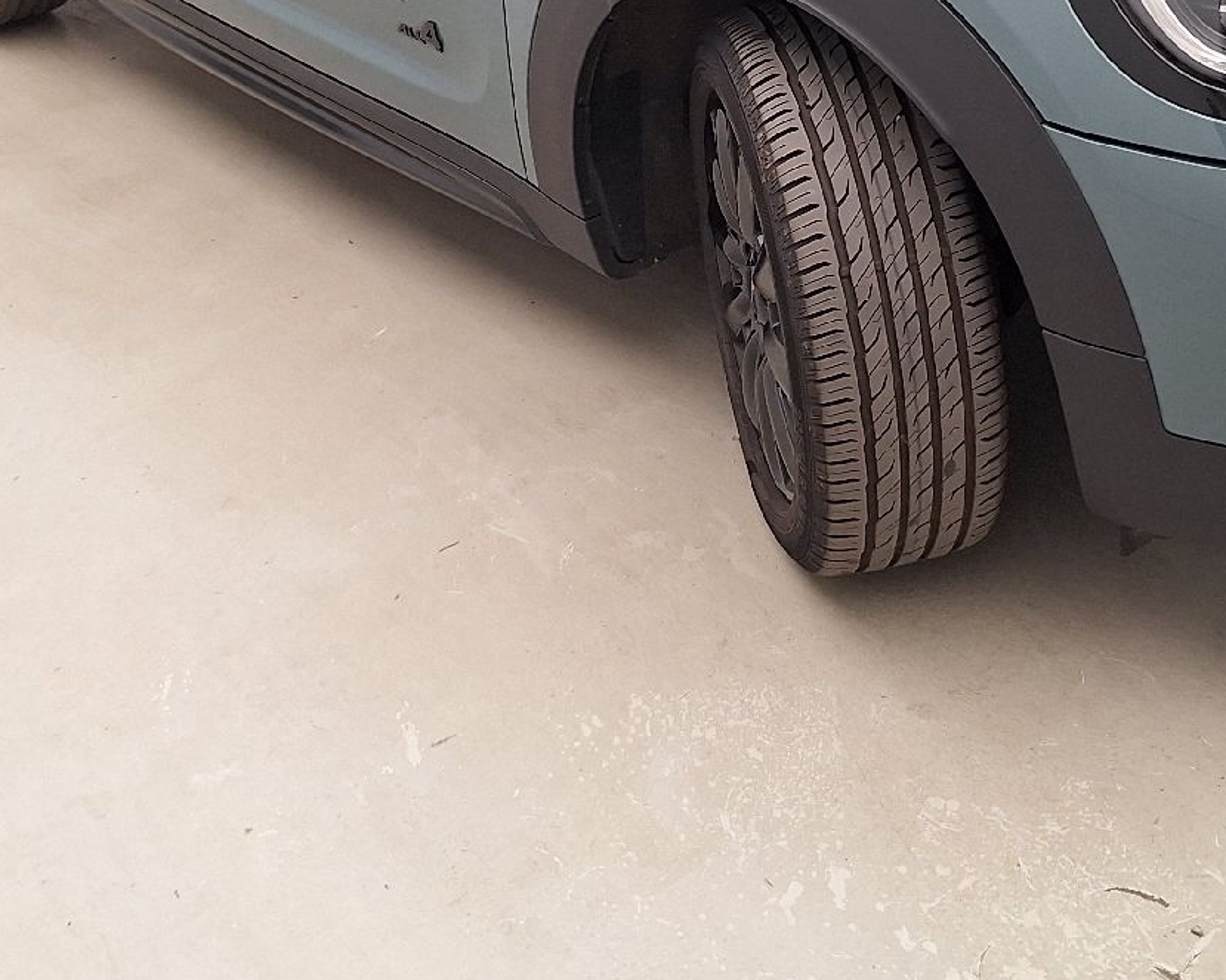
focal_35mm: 52
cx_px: 810
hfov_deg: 35.7
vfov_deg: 27.8
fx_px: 1887
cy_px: 50
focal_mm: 5.54
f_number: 1.8
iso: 64
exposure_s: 1/100
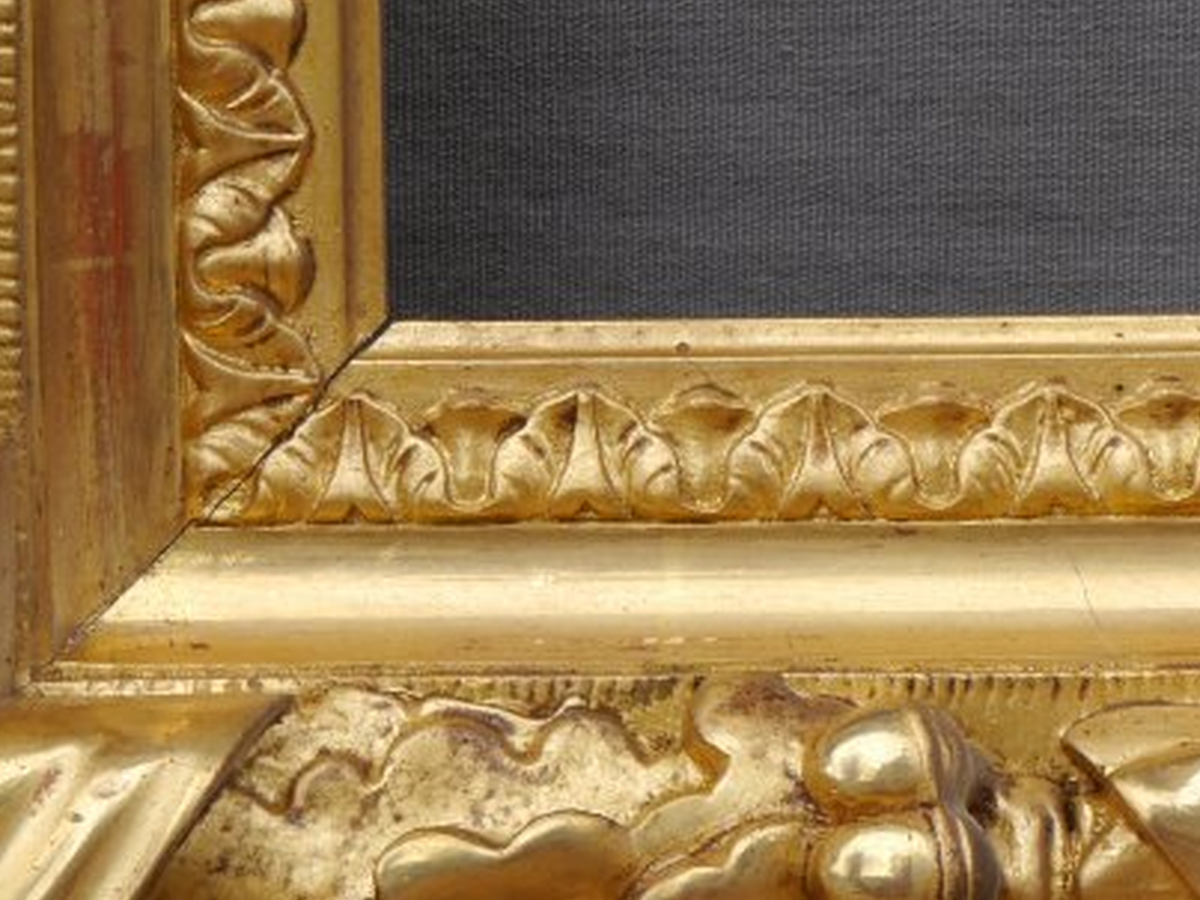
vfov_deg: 9.9
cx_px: 1146
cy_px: 0
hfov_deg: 13.1
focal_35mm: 149
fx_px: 5164
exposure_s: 1/200
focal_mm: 25
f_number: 6.3
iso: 200
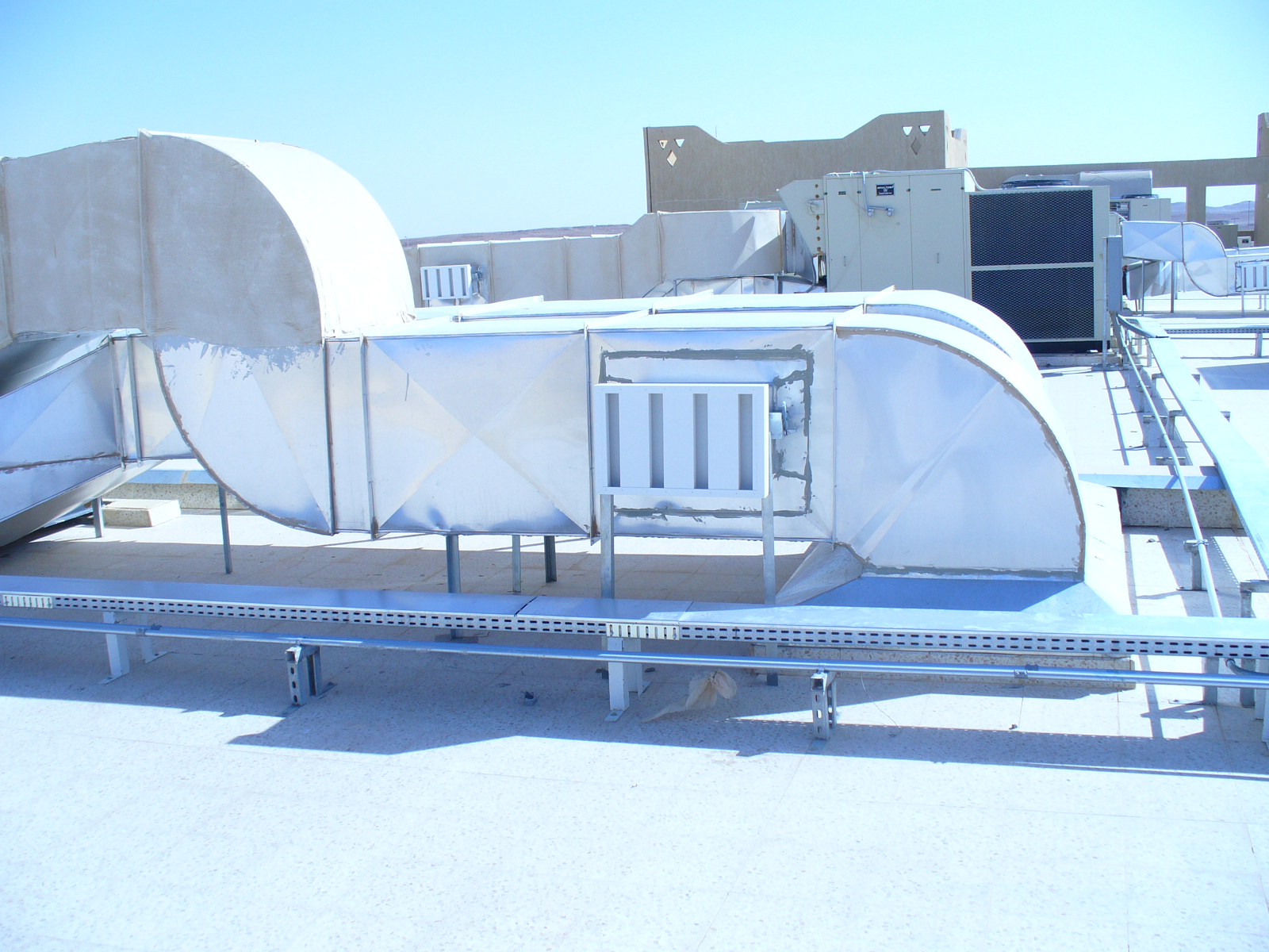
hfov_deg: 50.1
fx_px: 1356
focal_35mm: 37
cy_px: 476
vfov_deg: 38.7
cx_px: 634
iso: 80
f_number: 5.6
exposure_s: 1/250
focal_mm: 6.1
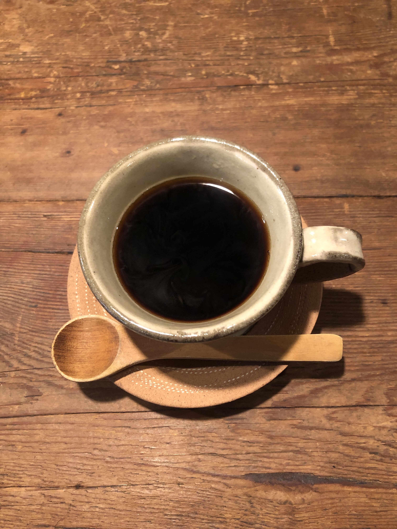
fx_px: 428
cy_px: 264
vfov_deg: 63.4
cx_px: 198
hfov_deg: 49.7
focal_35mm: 28
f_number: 1.8
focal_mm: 3.99
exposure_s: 1/13
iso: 100
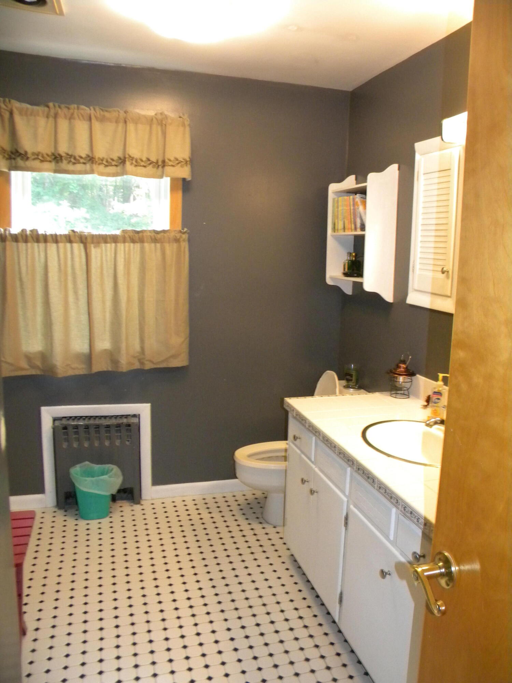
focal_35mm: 28
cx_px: 256
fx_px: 552
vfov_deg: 63.4
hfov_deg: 49.7
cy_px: 342
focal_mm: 5
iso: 400
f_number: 3.5
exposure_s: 1/8
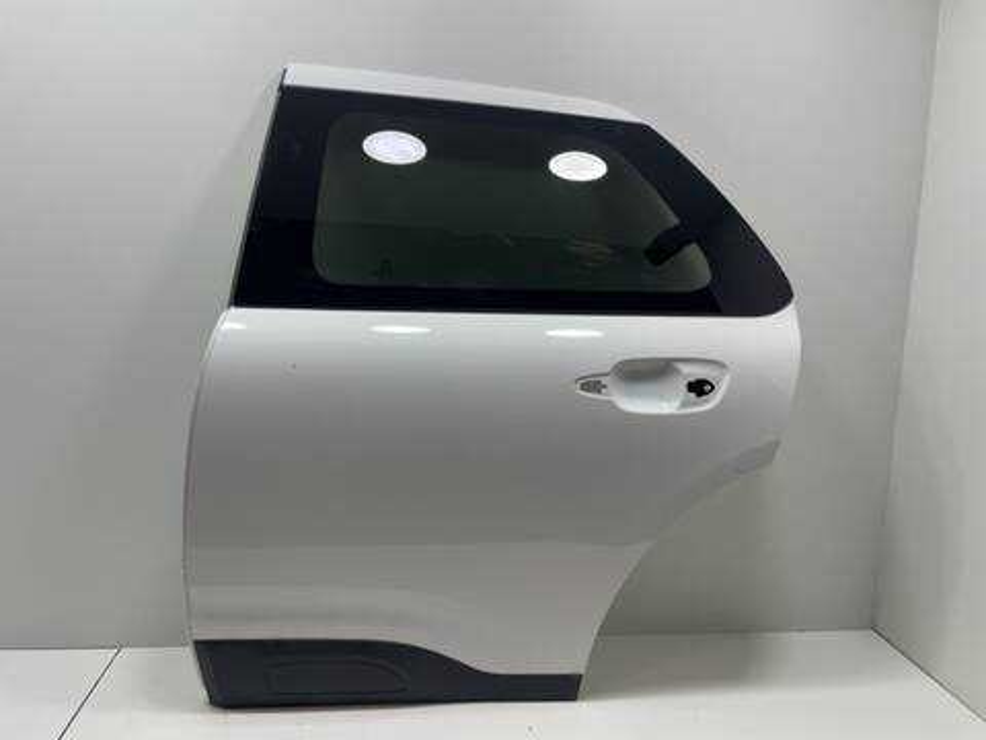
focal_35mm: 26
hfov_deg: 67.3
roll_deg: -1.8
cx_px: 493
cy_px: 370
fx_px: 741
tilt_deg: -8.4
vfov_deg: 53.1
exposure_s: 1/100
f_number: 1.6
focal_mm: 4.2
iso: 64
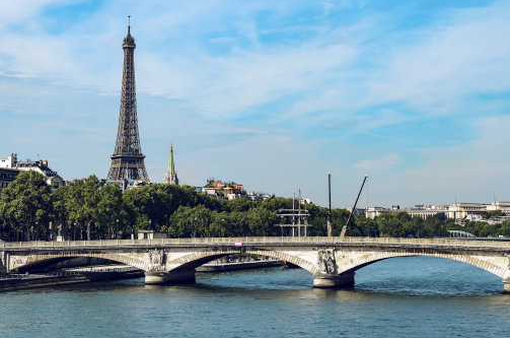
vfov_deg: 18.6
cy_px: 155
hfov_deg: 27.8
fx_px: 1032
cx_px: 245
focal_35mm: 73
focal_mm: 40
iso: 100
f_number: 8
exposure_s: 1/500
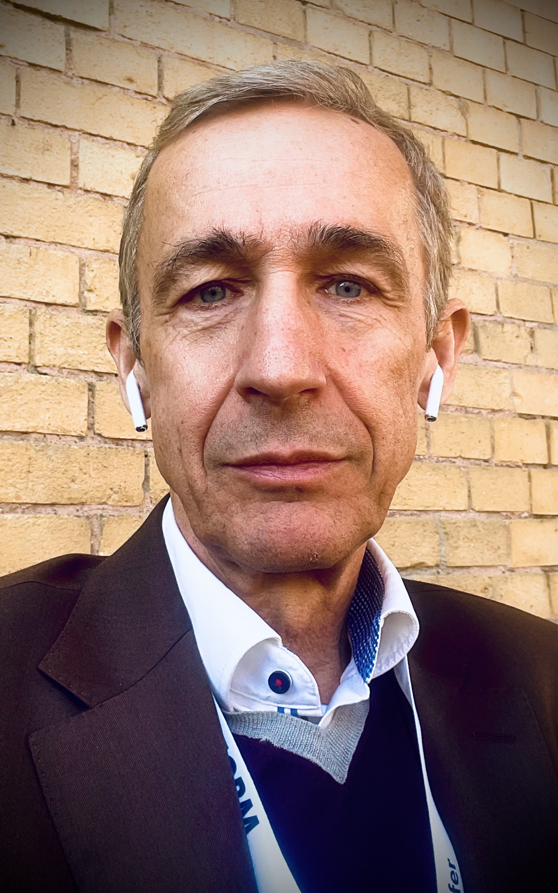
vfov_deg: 59.7
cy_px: 445
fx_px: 779
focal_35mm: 32
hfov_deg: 39.4
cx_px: 272
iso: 50
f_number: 2.2
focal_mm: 2.71
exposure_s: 1/121
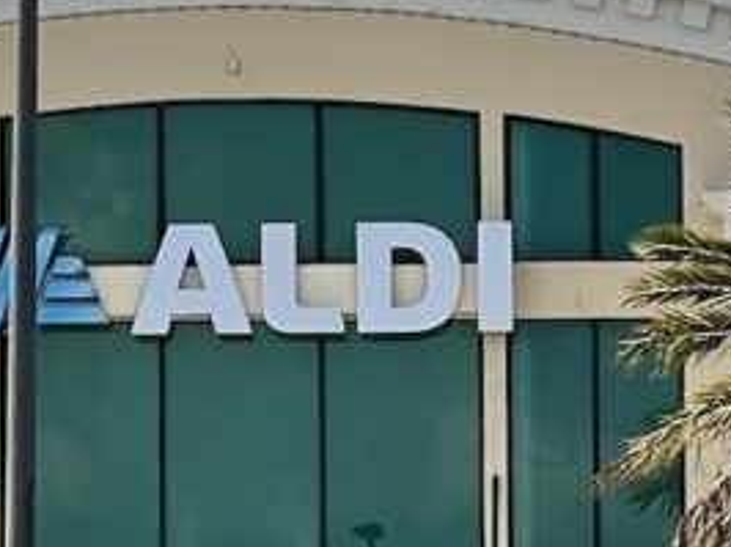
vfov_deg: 6.4
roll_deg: -0.3
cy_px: 451
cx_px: 267
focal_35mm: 232
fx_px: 4895
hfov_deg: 8.5
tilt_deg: +3.8
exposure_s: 1/927
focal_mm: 9
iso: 32
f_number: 2.8
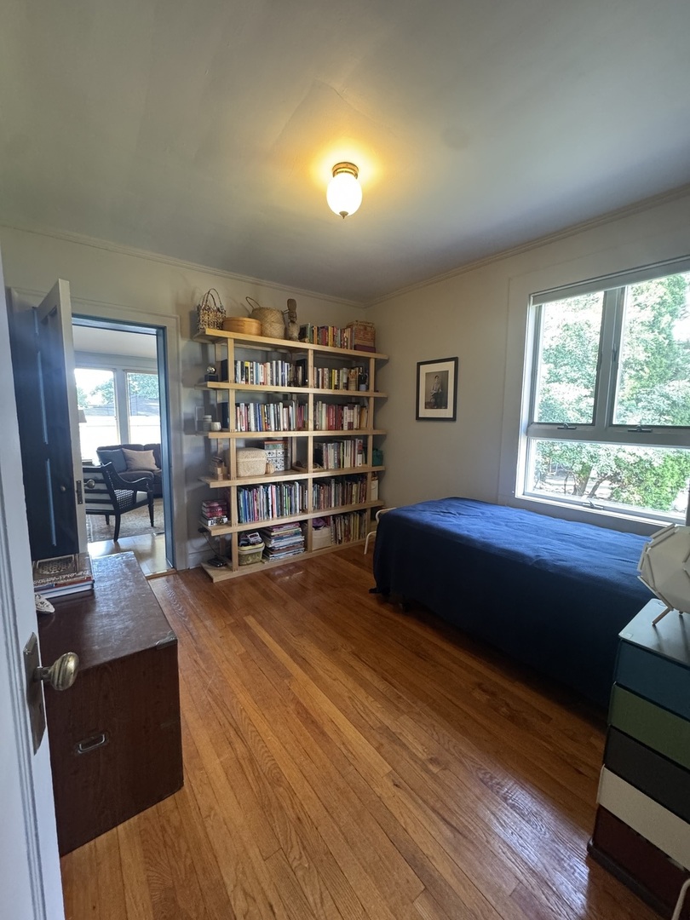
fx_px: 372
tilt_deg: -6.7
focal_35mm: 14
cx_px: 345
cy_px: 460
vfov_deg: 102.1
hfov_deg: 85.7
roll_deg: +0.4
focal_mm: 2.22
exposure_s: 1/60
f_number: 2.2
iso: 500
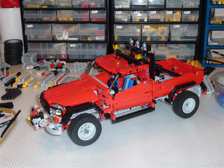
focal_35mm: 48
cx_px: 112
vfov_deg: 30.3
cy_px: 84
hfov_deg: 39.7
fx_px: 311
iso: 100
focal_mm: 7.9
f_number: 3.8
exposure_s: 1/30
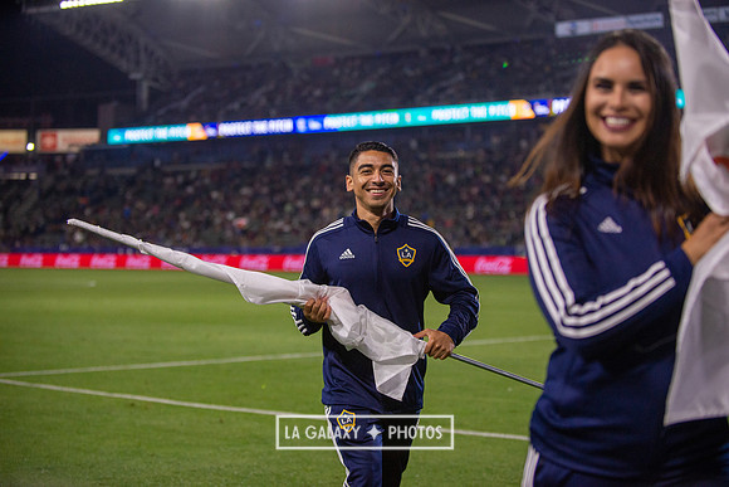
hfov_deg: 27.0
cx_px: 364
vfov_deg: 18.2
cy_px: 244
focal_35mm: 75
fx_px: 1519
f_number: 2.8
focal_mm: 75
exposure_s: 1/2500
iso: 1600
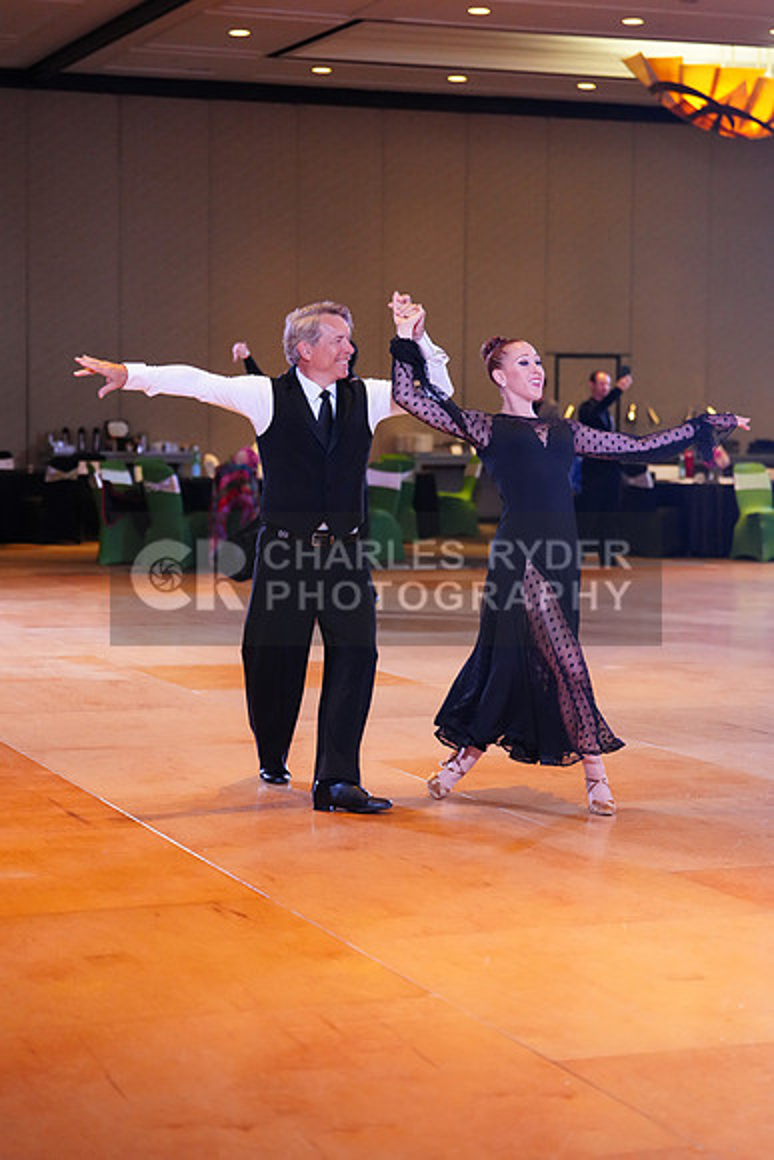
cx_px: 387
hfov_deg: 18.4
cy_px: 580
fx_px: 2385
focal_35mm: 74
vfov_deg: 27.3
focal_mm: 74
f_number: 2.8
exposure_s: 1/400
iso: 5000
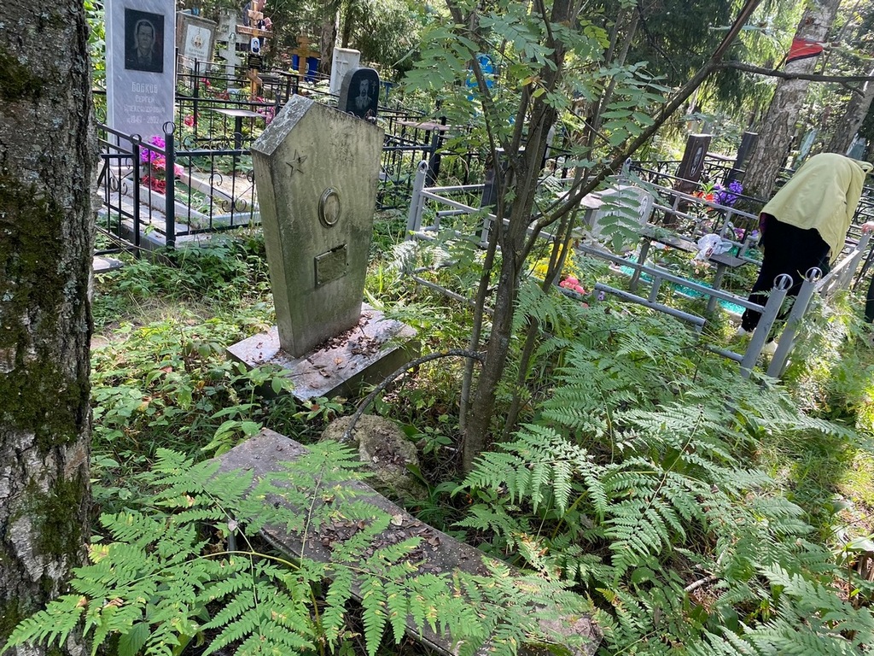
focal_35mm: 26
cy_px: 328
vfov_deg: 53.1
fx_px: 656
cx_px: 437
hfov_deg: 67.3
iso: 80
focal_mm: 4.25
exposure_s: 1/121
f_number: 1.8
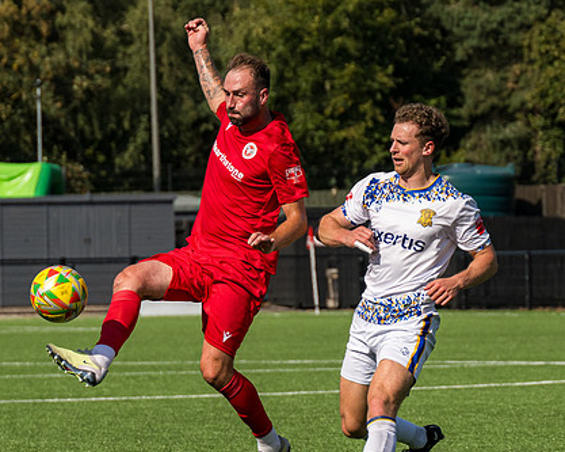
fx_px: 5932
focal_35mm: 355
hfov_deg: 5.5
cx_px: 275
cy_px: 306
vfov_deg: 4.4
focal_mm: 110
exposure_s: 1/2500
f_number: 4.5
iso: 200
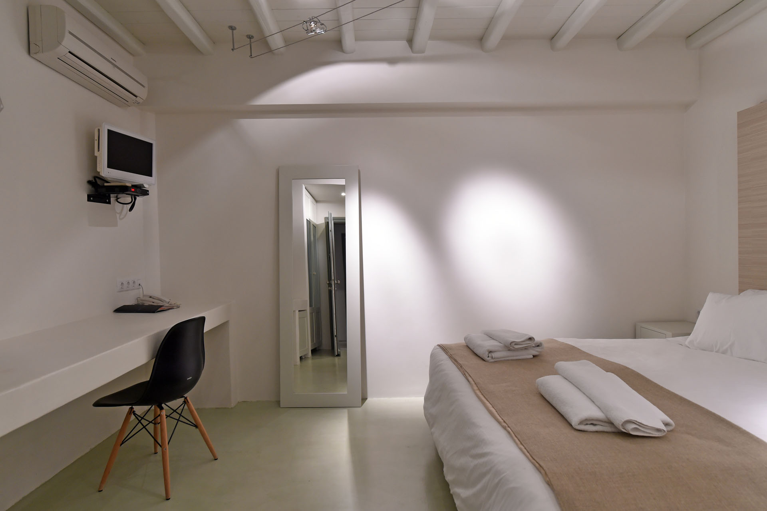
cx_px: 384
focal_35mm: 20
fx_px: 426
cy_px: 256
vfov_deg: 61.9
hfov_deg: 84.0
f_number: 6.3
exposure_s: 1/50
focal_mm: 20
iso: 1600
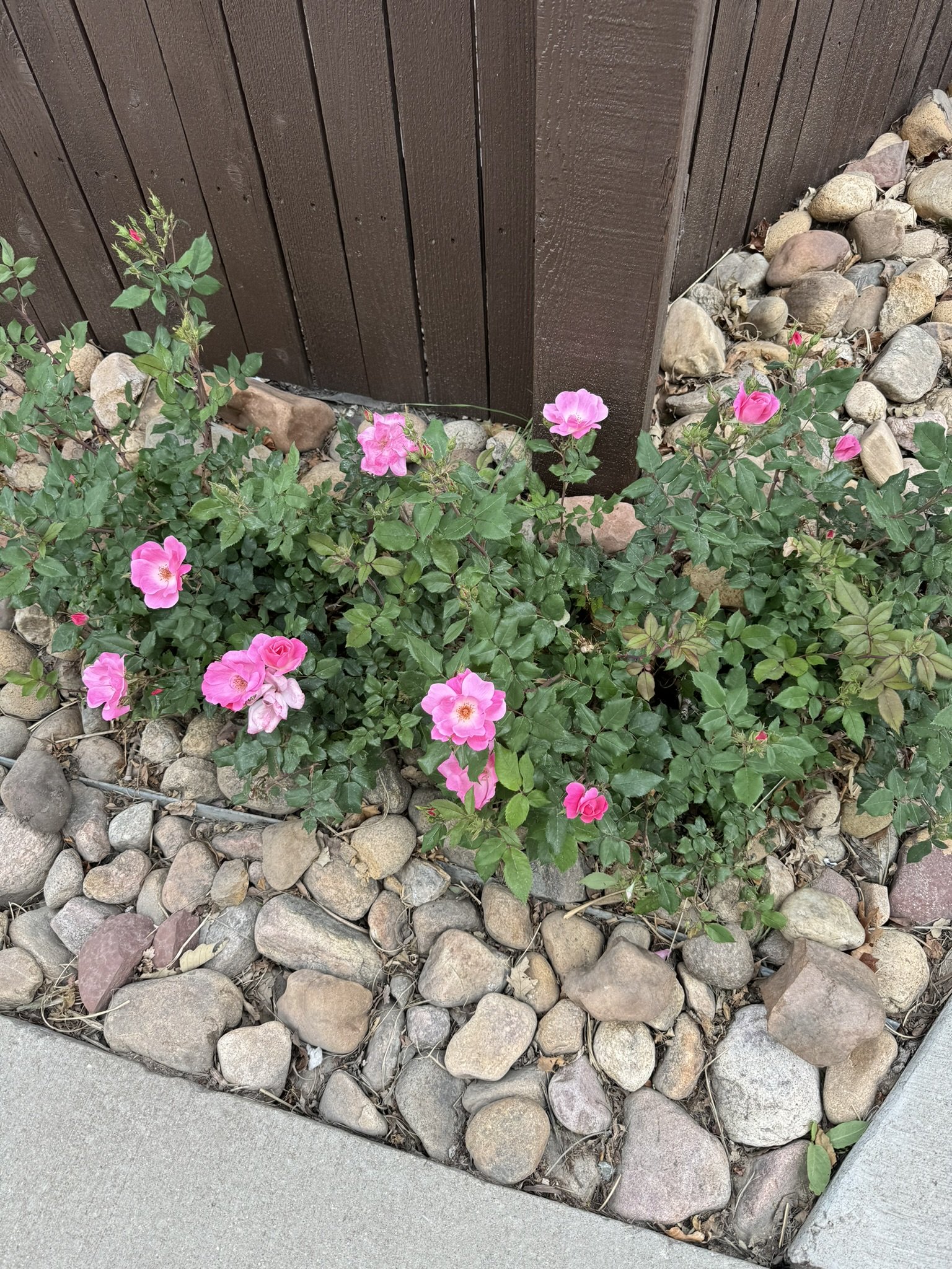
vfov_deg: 71.6
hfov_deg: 56.8
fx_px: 880
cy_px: 634
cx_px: 476
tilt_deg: -54.6
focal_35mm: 24
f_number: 1.78
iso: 80
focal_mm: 6.76
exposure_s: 1/402
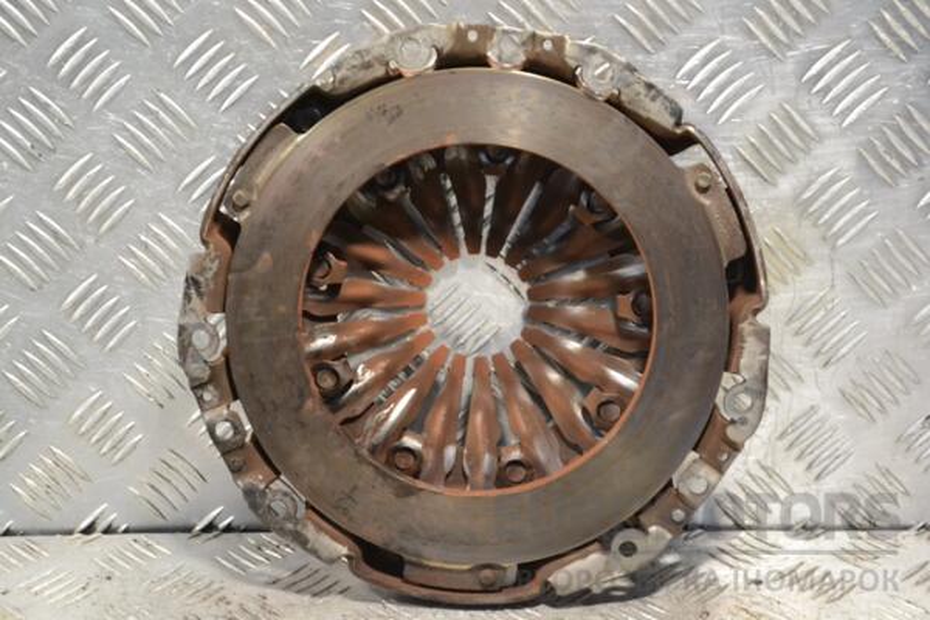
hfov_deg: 24.6
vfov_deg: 16.6
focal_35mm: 82
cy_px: 310
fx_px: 2131
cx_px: 465
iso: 3200
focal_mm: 55
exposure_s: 1/160
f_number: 6.3
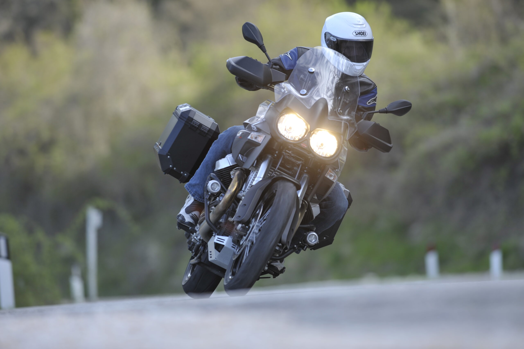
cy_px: 174
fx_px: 4363
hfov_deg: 6.9
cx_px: 262
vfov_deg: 4.6
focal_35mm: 300
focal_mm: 300
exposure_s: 1/500
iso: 200
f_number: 5
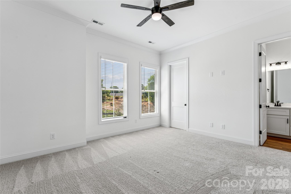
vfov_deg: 73.1
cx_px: 146
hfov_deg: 96.0
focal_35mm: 16
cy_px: 97
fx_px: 131
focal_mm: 16.2
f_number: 9
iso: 100
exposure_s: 1/25
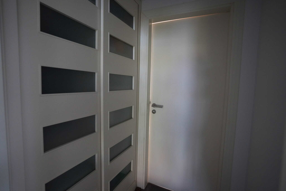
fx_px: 143
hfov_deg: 90.0
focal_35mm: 18
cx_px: 143
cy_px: 96
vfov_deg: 67.4
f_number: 2.8
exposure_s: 1/160
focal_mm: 18
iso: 3200
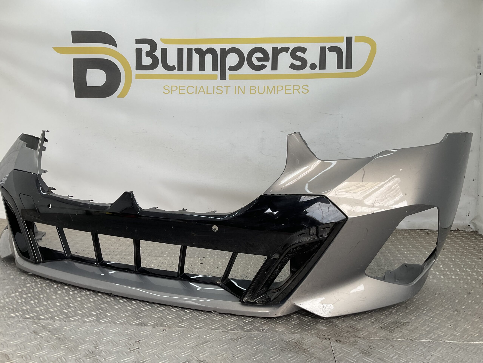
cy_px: 182
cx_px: 242
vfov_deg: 48.2
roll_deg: -2.6
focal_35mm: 29
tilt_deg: -8.1
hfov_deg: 61.7
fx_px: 405
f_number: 1.8
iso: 16
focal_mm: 3
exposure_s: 1/180
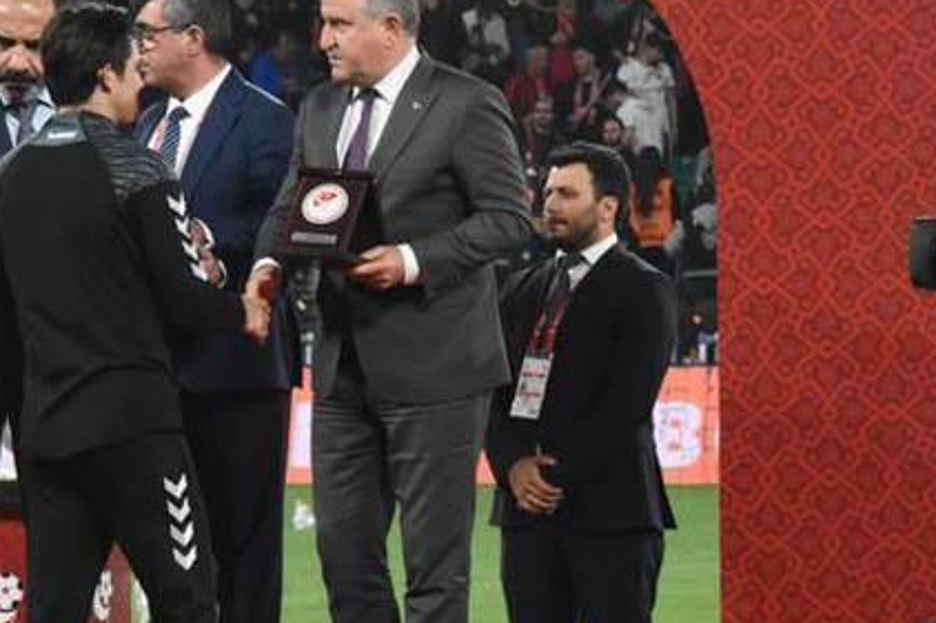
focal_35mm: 370
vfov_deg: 3.7
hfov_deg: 5.6
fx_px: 9613
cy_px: 325
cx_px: 397
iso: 3200
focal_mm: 135
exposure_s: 1/160
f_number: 10
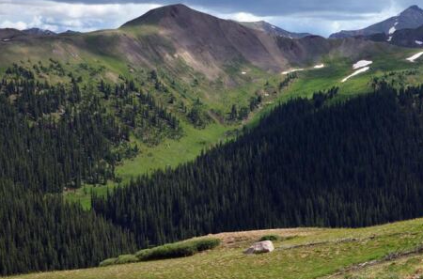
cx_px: 299
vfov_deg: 18.1
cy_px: 131
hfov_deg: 26.9
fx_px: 875
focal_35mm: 75
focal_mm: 35
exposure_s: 1/250
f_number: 8
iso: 100
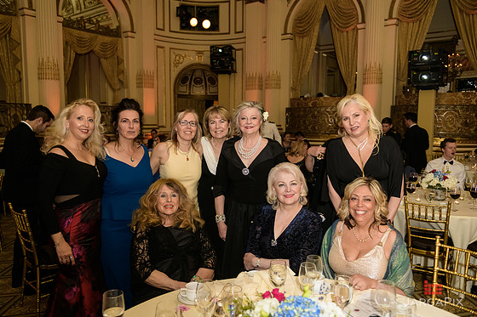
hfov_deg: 63.7
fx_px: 384
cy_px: 160
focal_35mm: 29
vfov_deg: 44.9
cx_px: 238
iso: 1600
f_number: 3.2
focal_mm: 28
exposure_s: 1/125
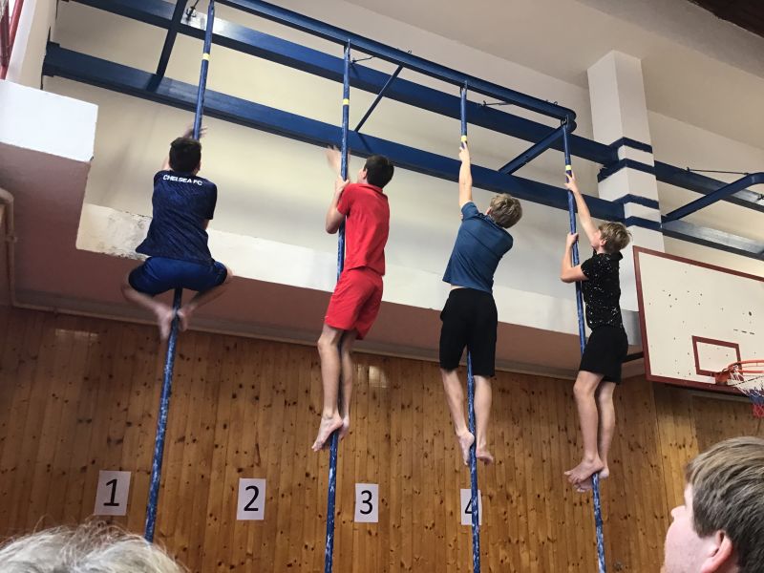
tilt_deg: +18.2
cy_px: 286
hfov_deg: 58.4
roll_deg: +0.5
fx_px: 684
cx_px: 382
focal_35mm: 31
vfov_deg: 45.4
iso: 64
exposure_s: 1/33
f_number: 2.4
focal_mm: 3.3
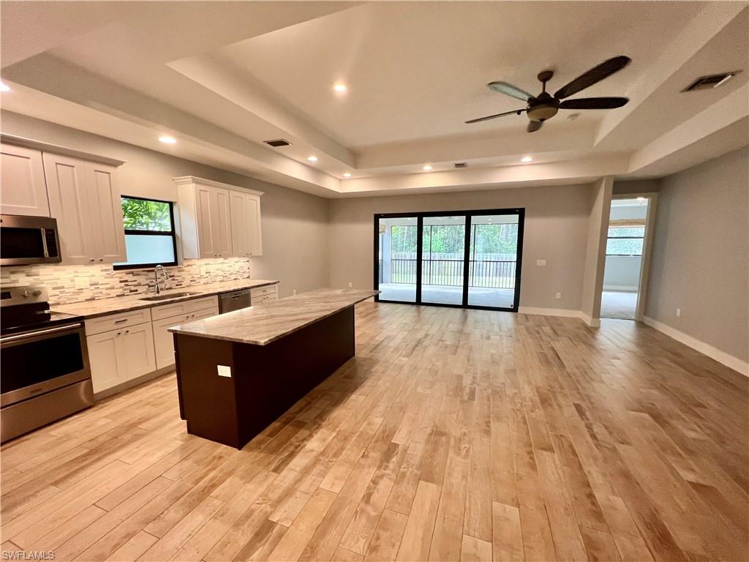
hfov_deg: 106.2
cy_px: 281
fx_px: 281
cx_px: 374
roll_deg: -0.1
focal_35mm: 13
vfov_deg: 89.9
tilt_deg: -8.0
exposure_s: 1/120
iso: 200
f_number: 1.8
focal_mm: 1.57
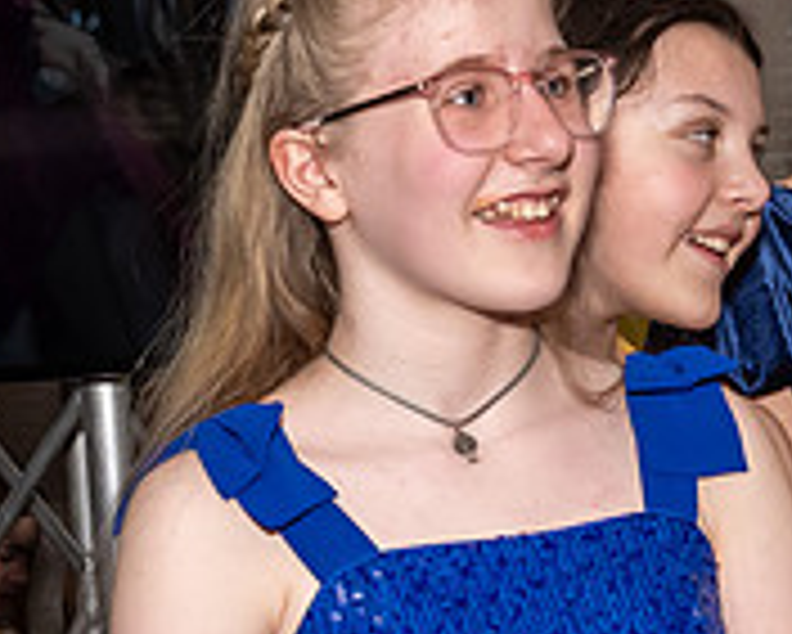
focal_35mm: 164
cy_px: 527
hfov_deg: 11.6
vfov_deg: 9.4
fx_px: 3846
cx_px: 849
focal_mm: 28
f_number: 7.1
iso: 800
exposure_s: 1/250
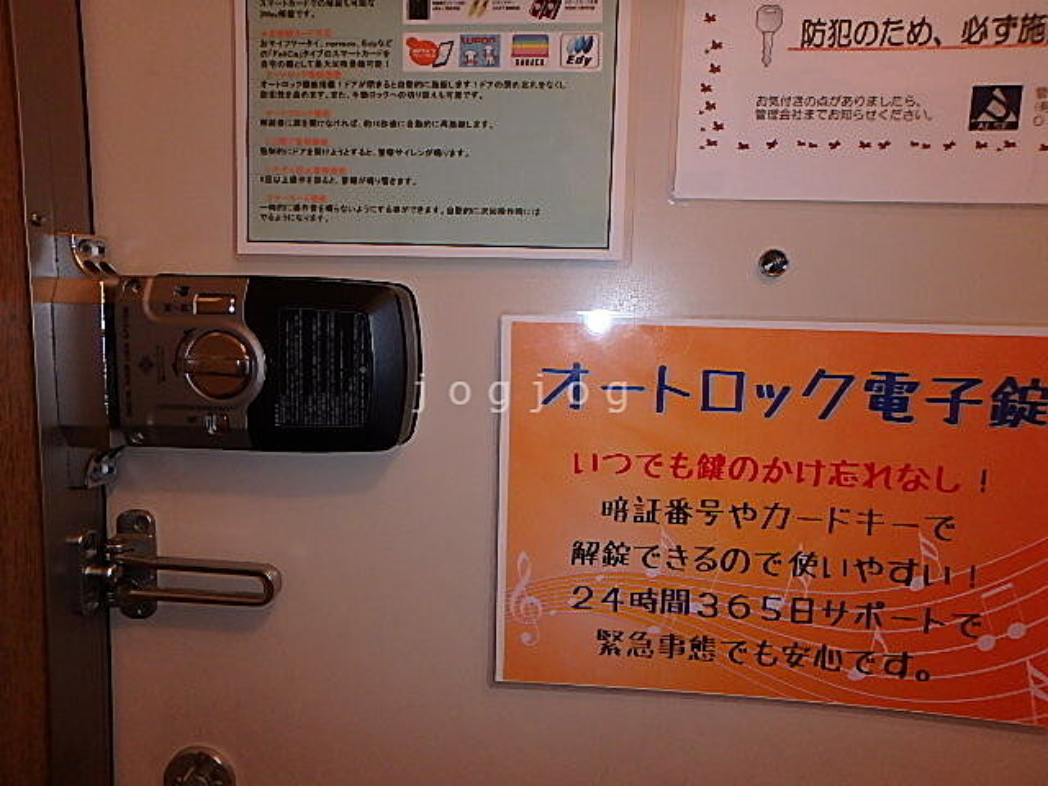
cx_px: 524
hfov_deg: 79.0
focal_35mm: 21
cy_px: 393
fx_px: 636
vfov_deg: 63.4
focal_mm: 3.7
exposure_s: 1/30
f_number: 3.5
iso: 320
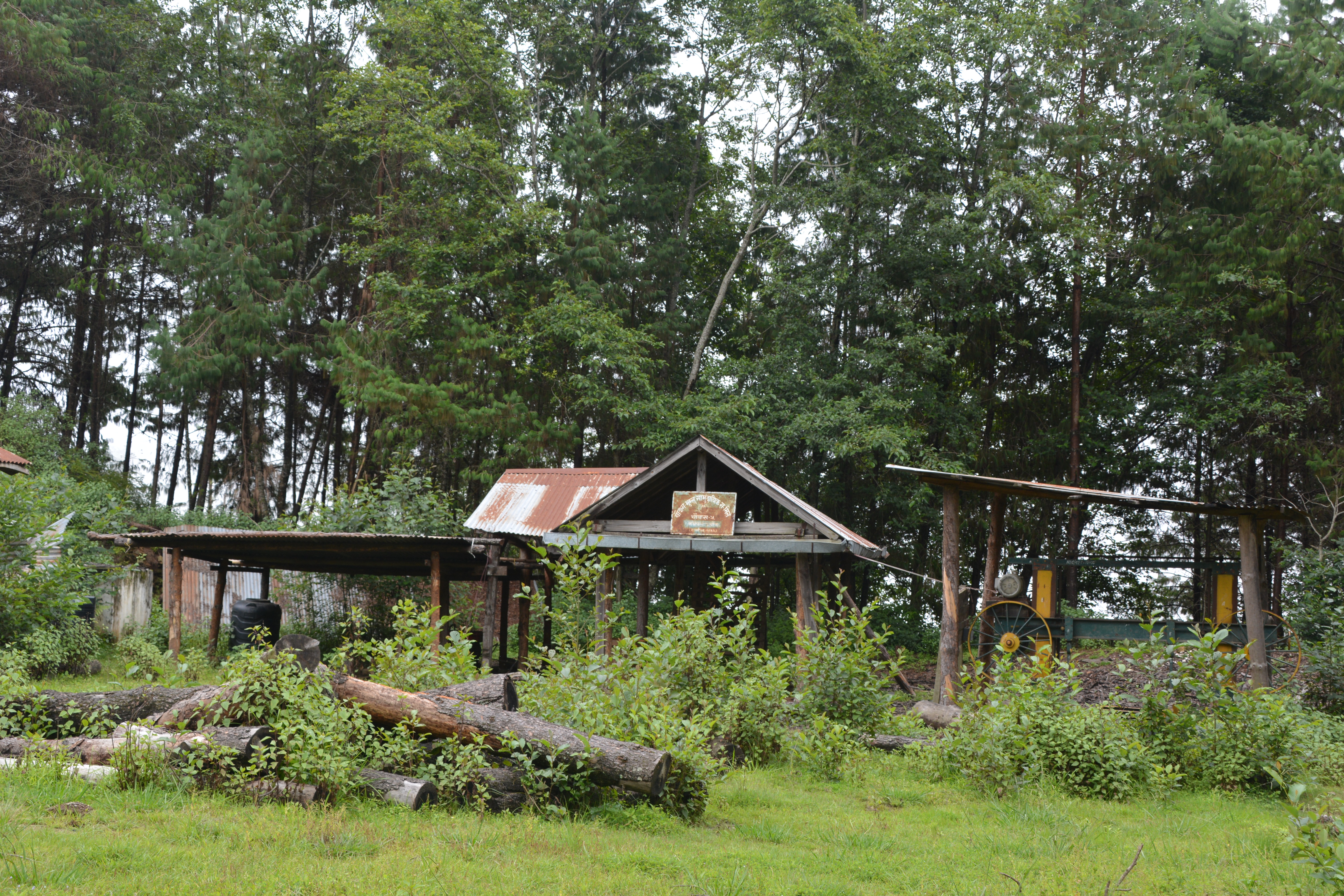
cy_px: 448
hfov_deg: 41.1
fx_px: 1792
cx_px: 672
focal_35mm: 48
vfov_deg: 28.1
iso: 200
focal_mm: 32
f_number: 6.3
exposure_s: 1/160
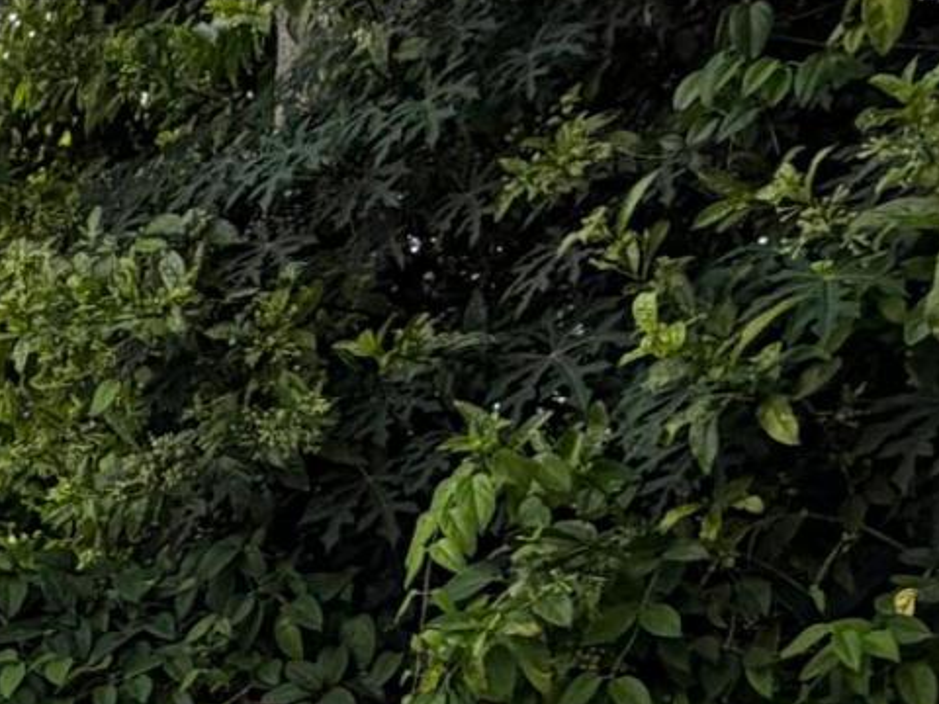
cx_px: -961
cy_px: 866
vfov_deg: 16.7
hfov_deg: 17.0
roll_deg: +1.2
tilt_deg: -0.9
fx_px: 2279
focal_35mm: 84
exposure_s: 1/502
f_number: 2.2
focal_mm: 2.22
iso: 50
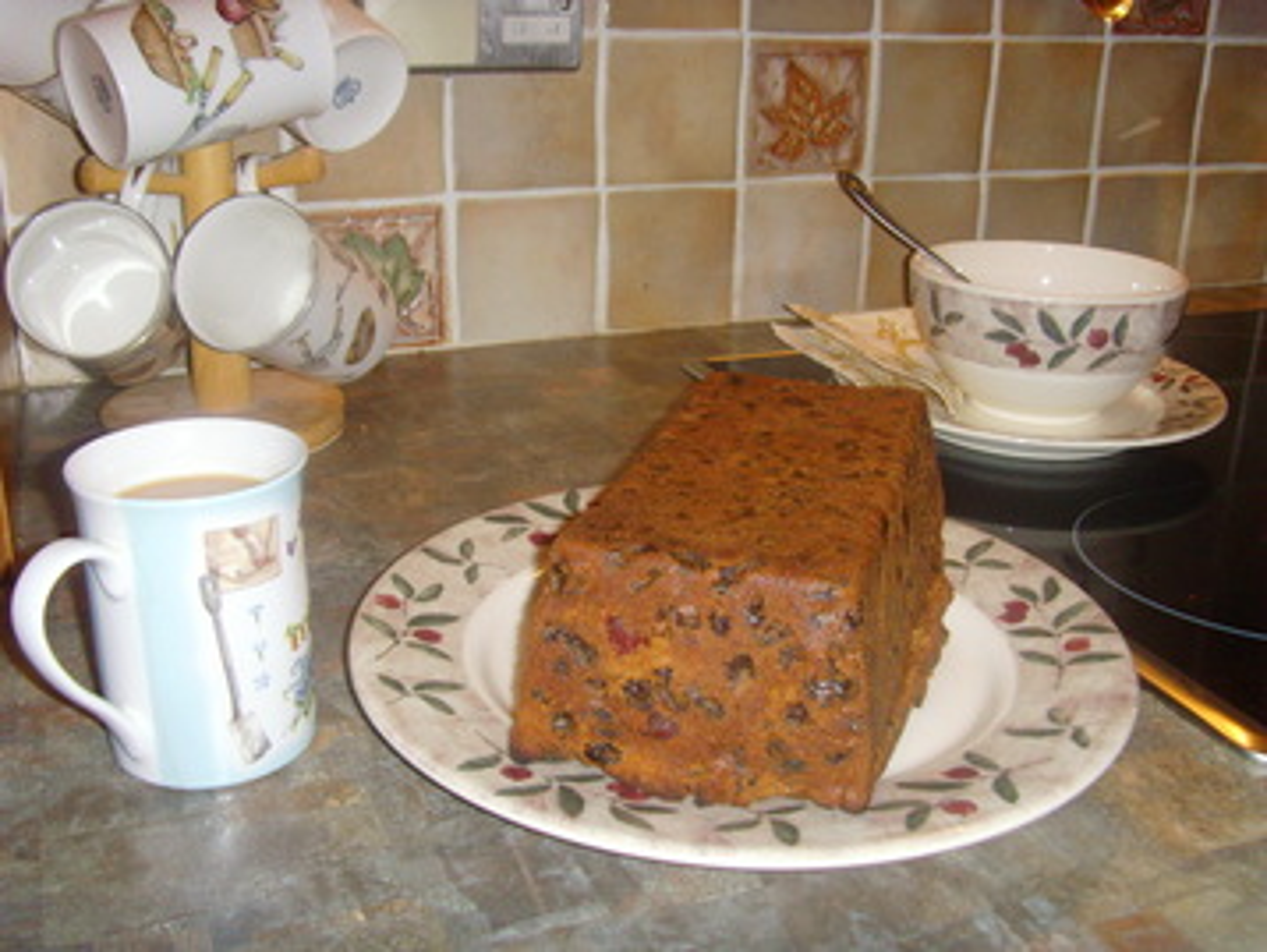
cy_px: 476
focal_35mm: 39
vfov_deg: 36.9
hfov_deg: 47.8
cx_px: 634
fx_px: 1428
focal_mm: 6.6
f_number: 3.5
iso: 200
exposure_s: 1/45
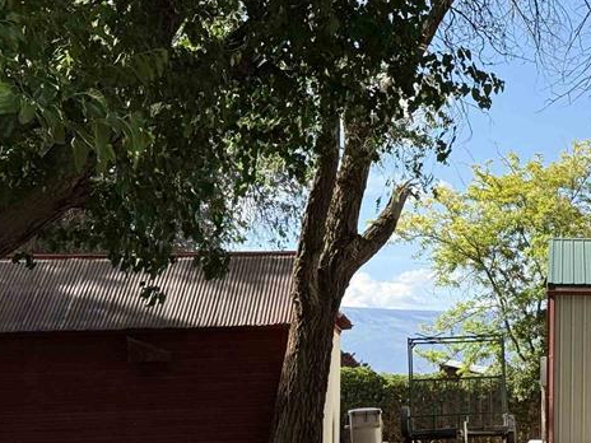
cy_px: 239
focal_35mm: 106
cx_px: 615
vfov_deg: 14.0
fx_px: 1810
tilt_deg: +6.6
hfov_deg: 18.0
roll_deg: -0.9
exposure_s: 1/2865
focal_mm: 6.76
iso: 80
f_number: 1.78
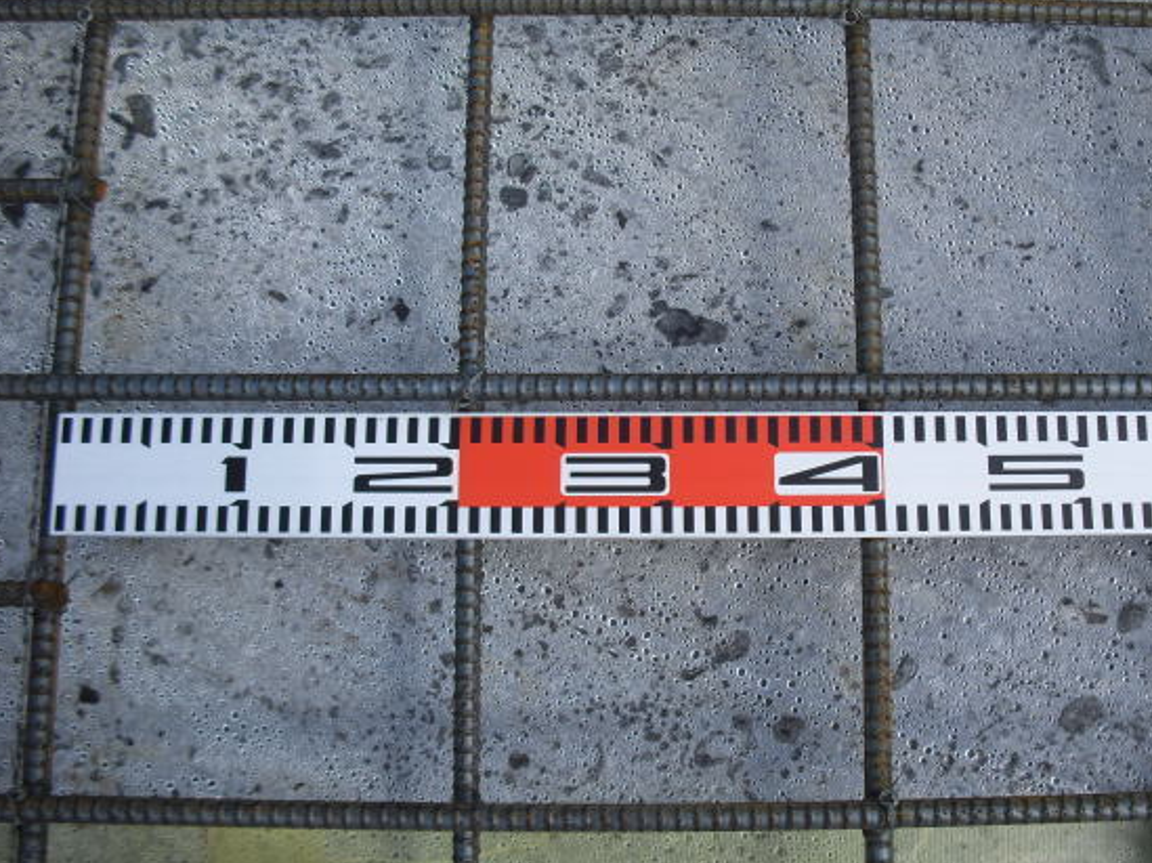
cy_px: 443
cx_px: 661
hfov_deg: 44.7
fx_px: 1397
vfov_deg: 34.3
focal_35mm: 42
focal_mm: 6.3
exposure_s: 1/160
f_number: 7.8
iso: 64
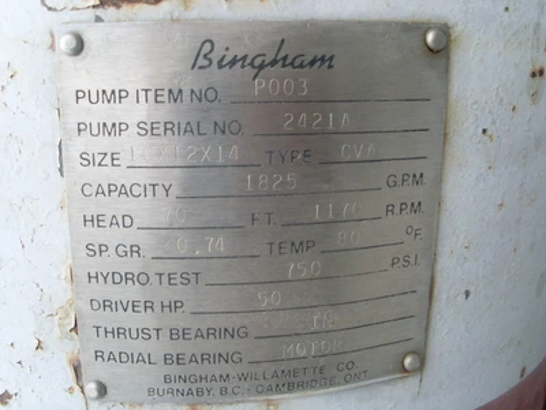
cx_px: 273
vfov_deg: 37.7
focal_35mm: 38
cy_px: 205
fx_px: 599
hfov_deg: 49.0
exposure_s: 1/90
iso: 80
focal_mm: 6.3
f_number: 7.7
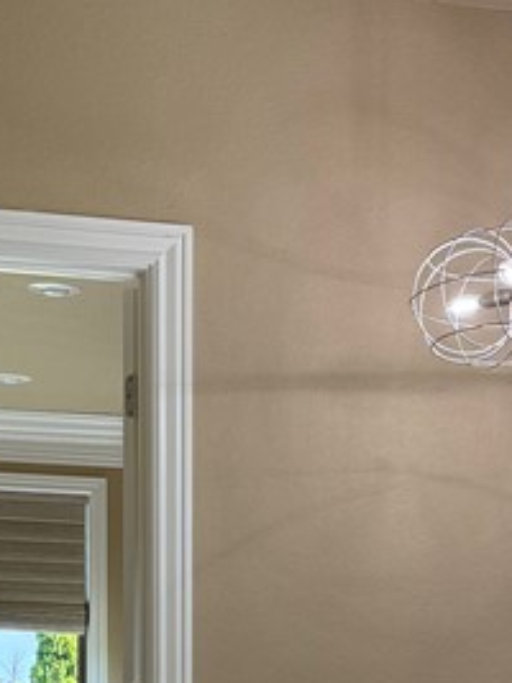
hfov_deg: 16.0
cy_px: 796
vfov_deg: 20.1
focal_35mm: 92
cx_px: 330
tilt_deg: -1.8
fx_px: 1816
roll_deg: -0.7
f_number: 1.78
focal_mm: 6.76
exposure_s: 1/247
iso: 100
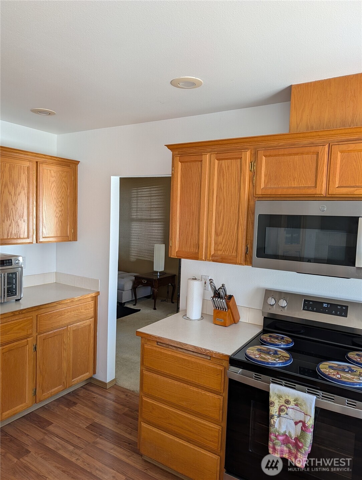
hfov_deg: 57.0
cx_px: 181
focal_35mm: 24
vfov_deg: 71.5
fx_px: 334
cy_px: 240
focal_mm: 6.9
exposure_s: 1/113
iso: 21
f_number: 1.68
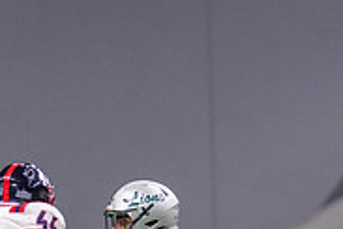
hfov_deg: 2.2
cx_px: 637
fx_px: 8784
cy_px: 269
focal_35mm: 922
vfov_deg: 1.5
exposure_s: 1/1000
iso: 2000
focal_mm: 200
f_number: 2.8
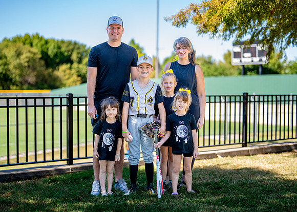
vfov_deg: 23.3
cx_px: 148
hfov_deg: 32.3
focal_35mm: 61
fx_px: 513
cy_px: 109
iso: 100
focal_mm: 50
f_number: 1.2
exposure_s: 1/1600
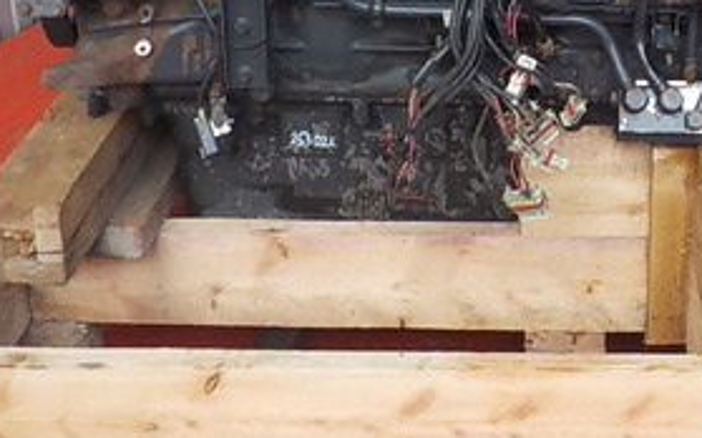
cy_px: -103
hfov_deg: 27.8
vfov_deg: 17.0
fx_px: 1396
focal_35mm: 73
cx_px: 536
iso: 125
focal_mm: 4.1
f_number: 3.3
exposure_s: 1/50
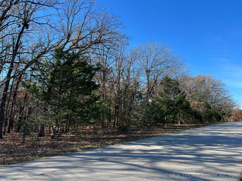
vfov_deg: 53.1
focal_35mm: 26
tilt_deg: +8.2
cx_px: 121
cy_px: 90
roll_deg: -1.9
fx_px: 182
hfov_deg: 67.3
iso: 50
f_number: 1.5
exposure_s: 1/1266
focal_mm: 5.7
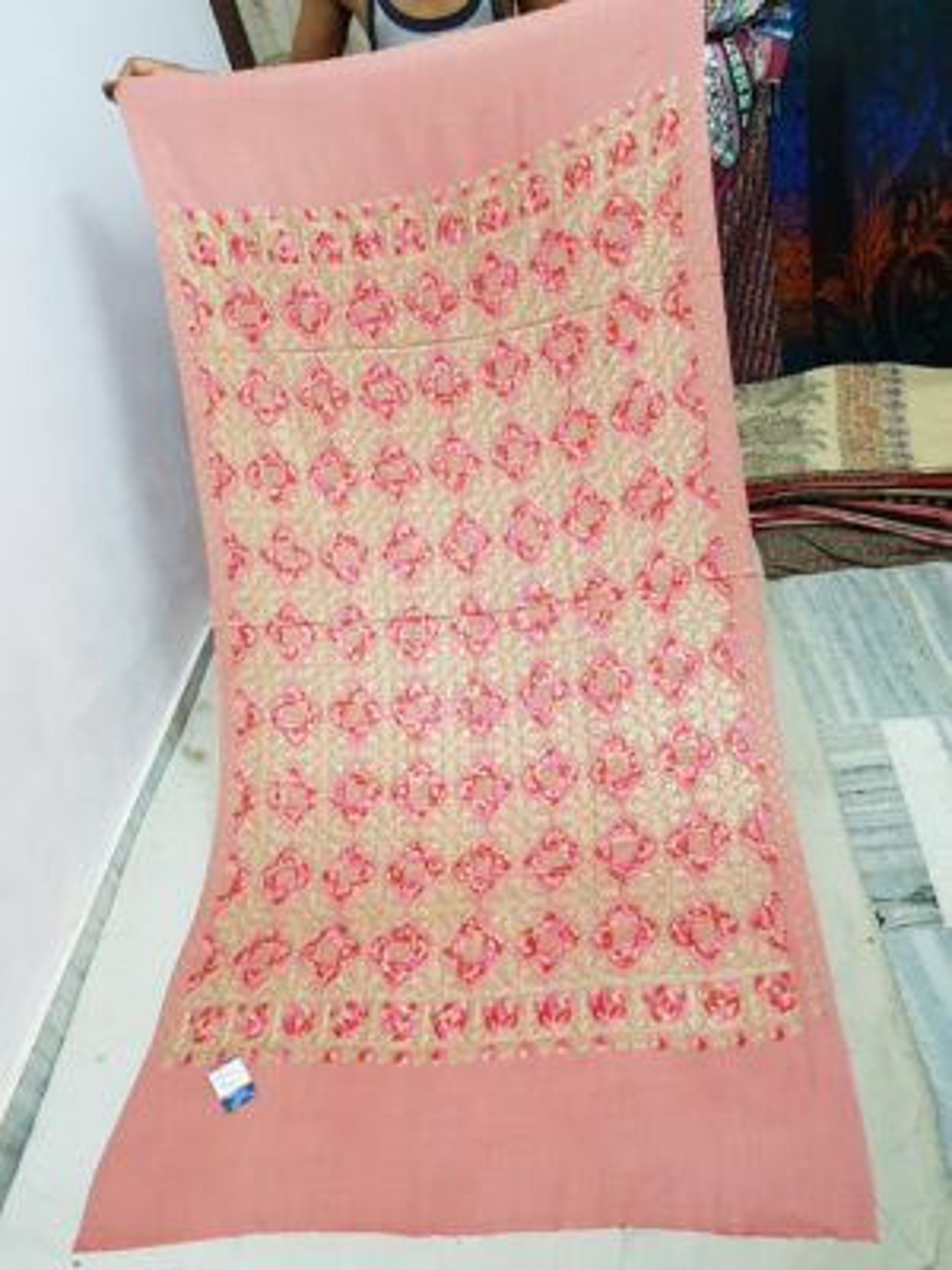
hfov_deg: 53.1
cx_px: 476
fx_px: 953
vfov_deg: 67.3
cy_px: 635
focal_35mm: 26
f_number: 1.7
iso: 200
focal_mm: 4.2
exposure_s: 1/25
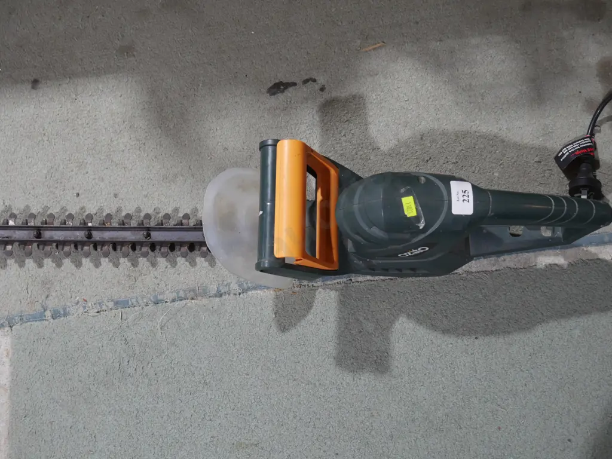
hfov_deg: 41.2
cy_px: 230
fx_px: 813
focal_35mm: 46
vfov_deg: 31.5
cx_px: 306
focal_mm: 23
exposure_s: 1/60
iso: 1000
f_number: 5.1
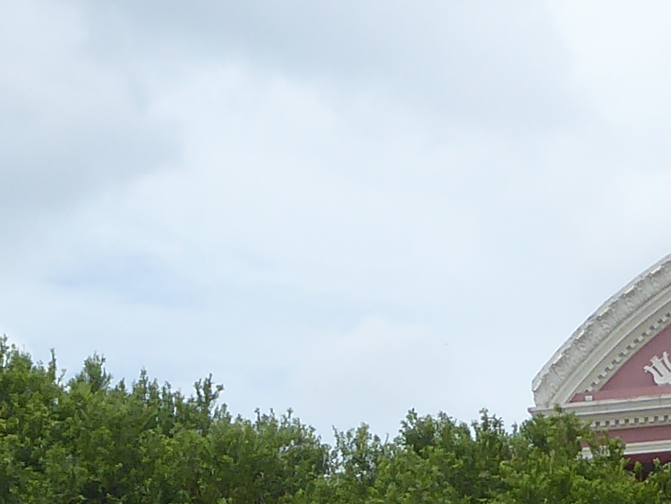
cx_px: 35
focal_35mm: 192
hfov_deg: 10.2
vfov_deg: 7.7
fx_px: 3723
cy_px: 547
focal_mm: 6.3
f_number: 3.7
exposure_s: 1/1000
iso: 80
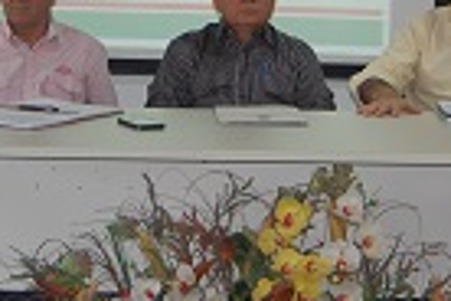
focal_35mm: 141
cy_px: 10
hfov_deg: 14.5
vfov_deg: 9.7
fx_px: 1766
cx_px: 167
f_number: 4
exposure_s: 1/60
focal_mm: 26
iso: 400
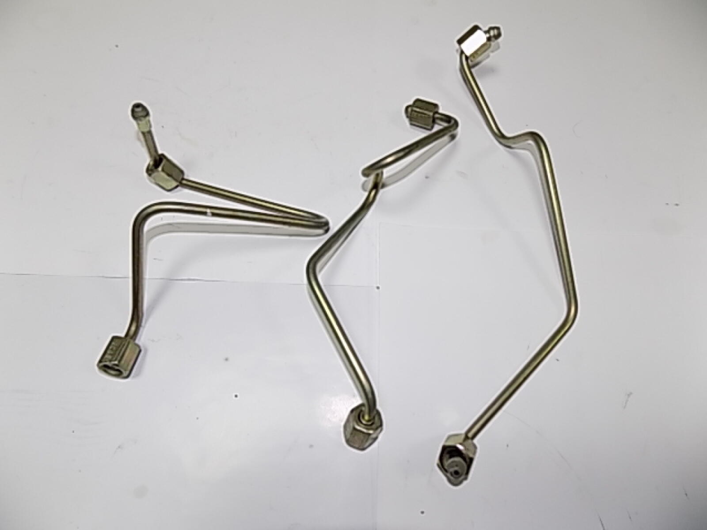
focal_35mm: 23
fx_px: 470
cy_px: 265
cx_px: 354
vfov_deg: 58.9
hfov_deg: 73.9
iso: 200
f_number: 3.1
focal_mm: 4
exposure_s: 1/30
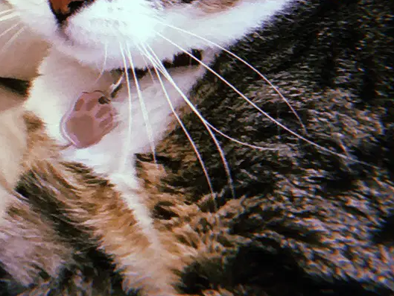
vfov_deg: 19.4
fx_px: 854
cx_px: 59
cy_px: 57
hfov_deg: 25.4
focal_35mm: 75
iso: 400
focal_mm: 2.15
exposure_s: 1/30
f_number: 2.4
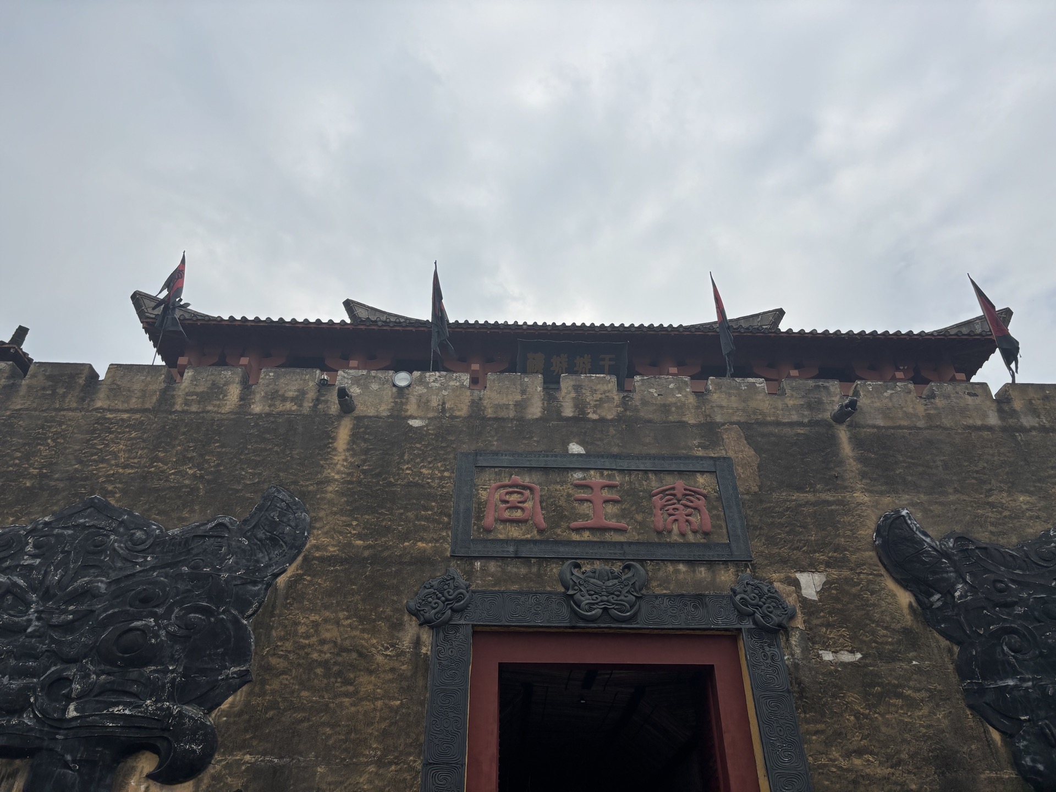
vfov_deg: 53.1
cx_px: 528
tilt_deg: +36.0
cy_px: 396
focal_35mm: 26
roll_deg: +0.4
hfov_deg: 67.3
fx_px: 793
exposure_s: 1/5076
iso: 50
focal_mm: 5.96
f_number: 1.6
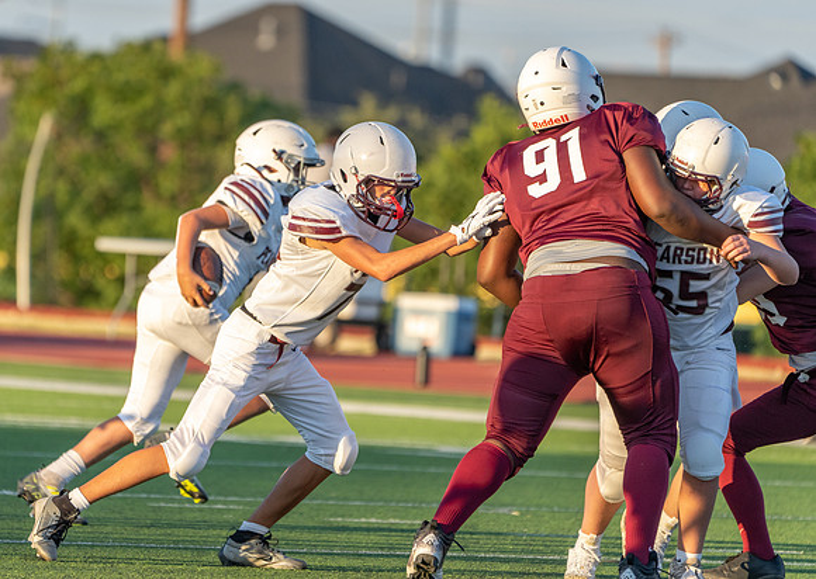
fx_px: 11816
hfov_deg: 4.0
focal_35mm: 511
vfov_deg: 2.8
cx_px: 284
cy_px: 273
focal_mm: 400
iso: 640
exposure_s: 1/1000
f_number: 5.6
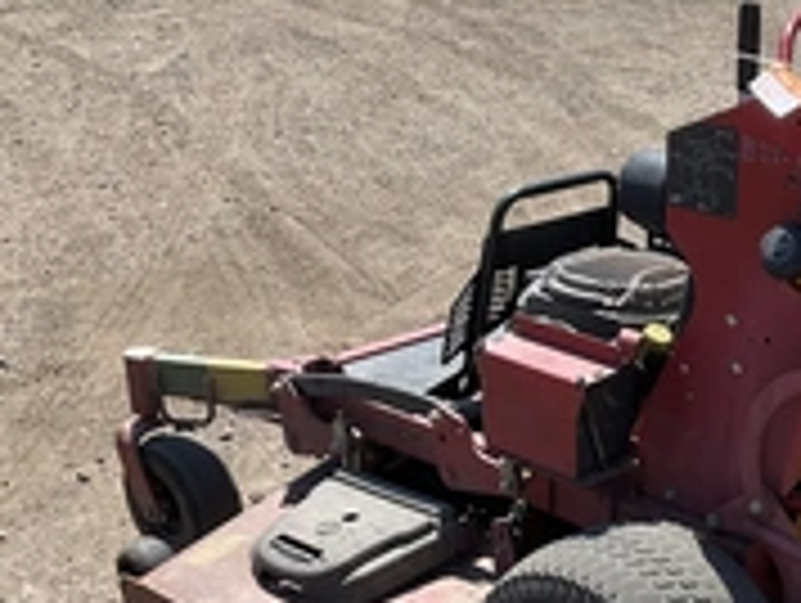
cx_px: 702
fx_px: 1506
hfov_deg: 28.8
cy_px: 468
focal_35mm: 65
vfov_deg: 22.4
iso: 25
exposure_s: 1/1377
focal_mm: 3
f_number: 1.8
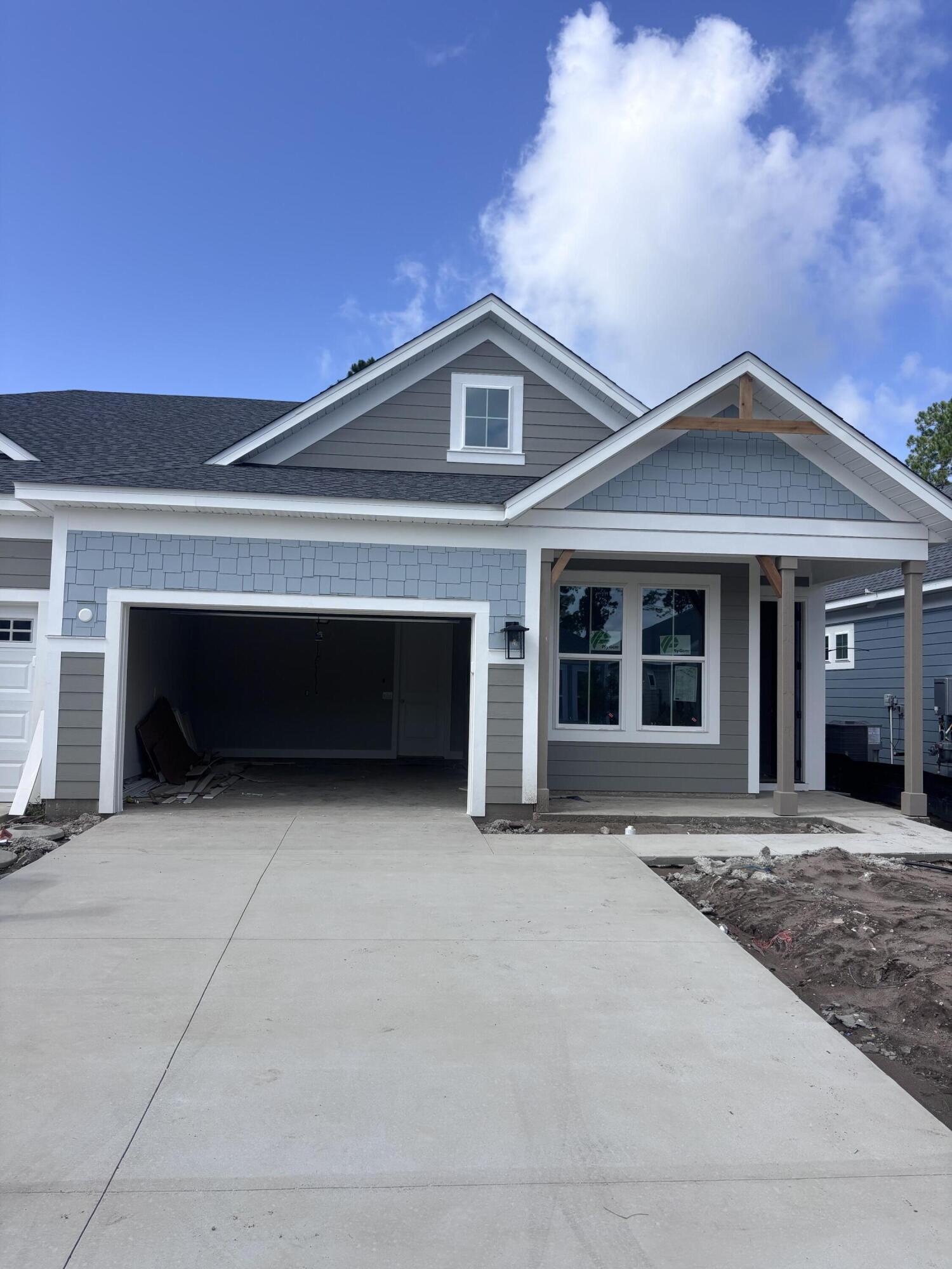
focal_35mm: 26
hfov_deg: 53.1
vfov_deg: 67.3
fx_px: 953
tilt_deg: +3.9
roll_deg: -2.3
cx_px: 476
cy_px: 634
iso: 50
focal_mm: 5.96
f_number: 1.6
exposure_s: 1/3534
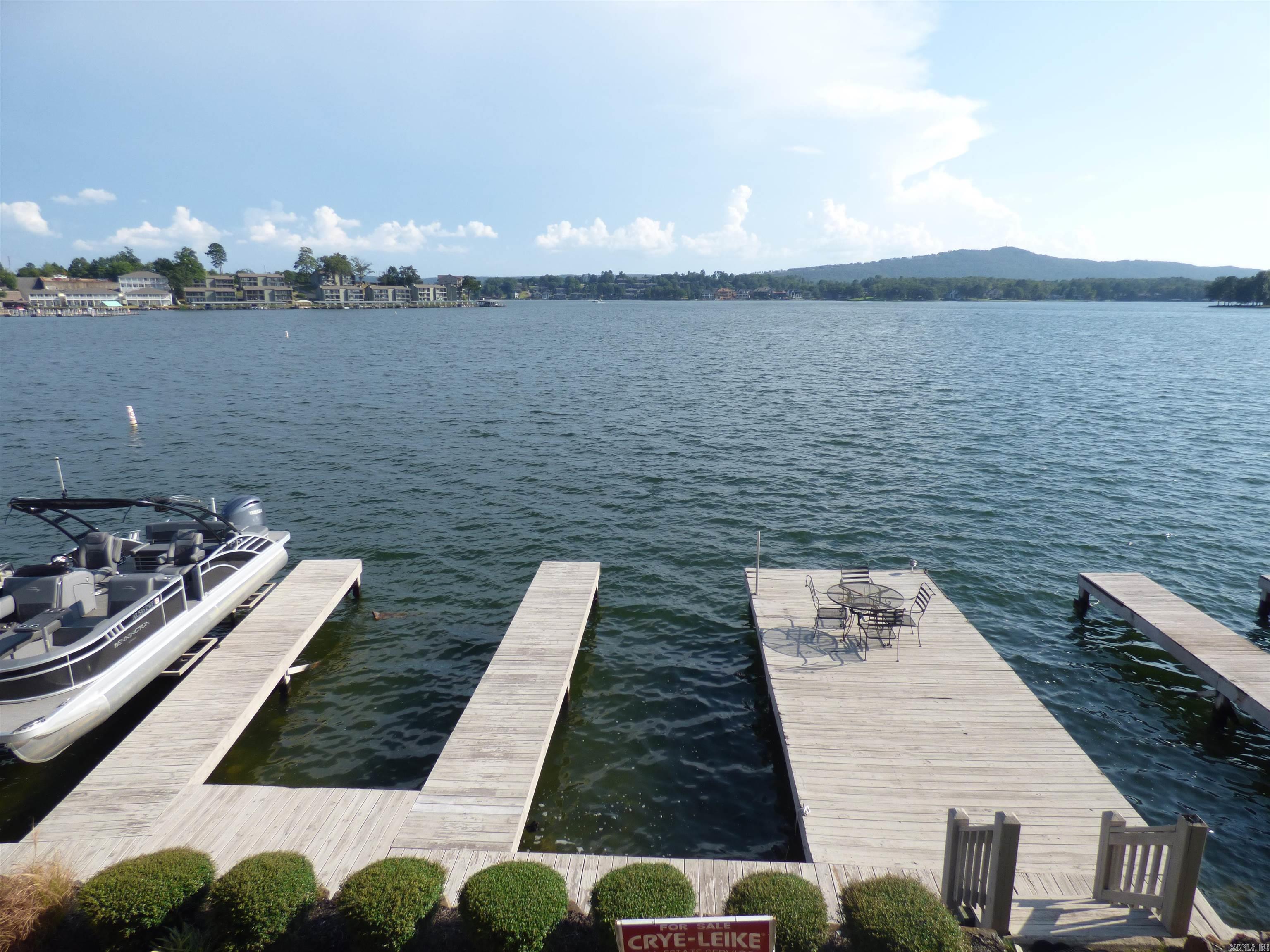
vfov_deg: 66.0
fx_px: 734
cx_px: 635
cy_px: 476
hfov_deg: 81.7
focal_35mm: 20
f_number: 2.8
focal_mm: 3.58
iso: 100
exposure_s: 1/1300
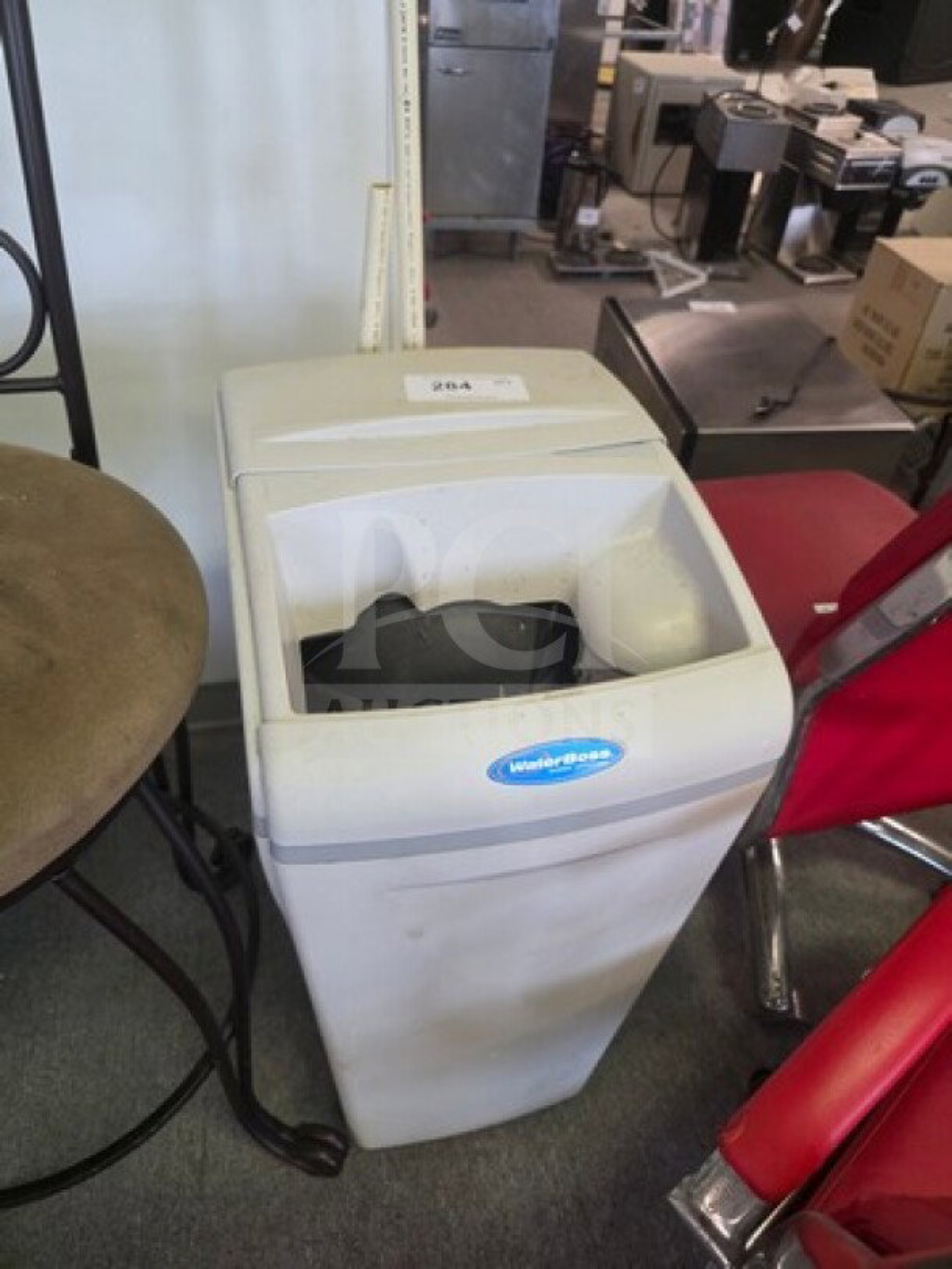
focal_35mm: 23
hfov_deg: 58.9
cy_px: 634
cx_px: 476
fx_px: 843
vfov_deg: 73.9
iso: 800
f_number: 1.7
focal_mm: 6.3
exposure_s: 1/120
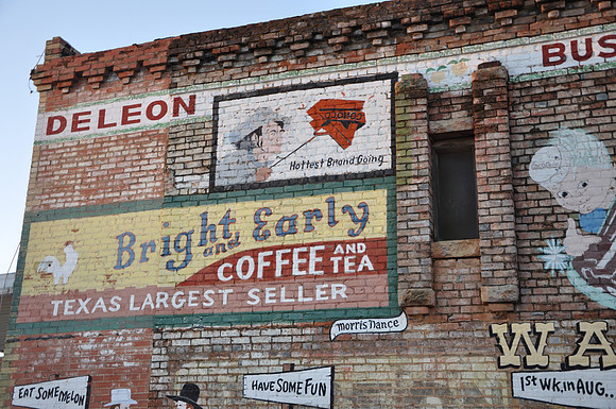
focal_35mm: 48
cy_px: 204
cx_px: 308
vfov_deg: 28.0
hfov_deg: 41.2
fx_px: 820
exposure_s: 1/25
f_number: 5
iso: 400
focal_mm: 32
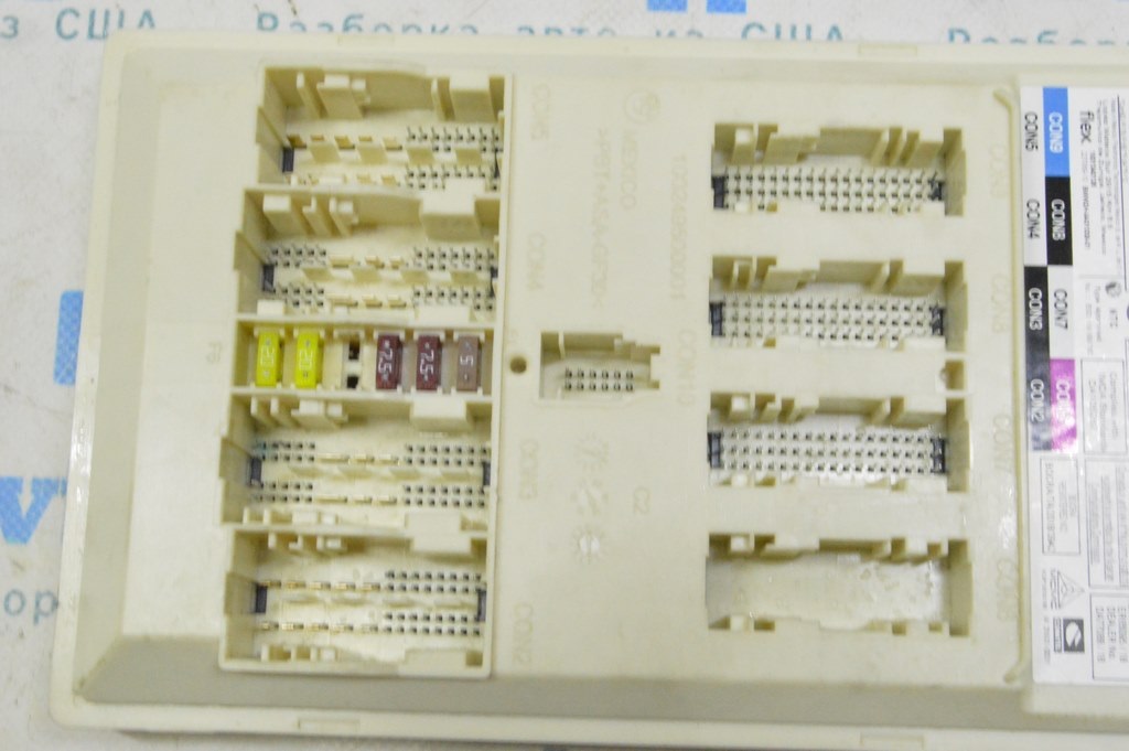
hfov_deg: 38.9
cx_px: 564
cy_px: 376
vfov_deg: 26.4
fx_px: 1598
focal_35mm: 51
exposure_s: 1/20
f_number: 20
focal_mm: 34
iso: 6400
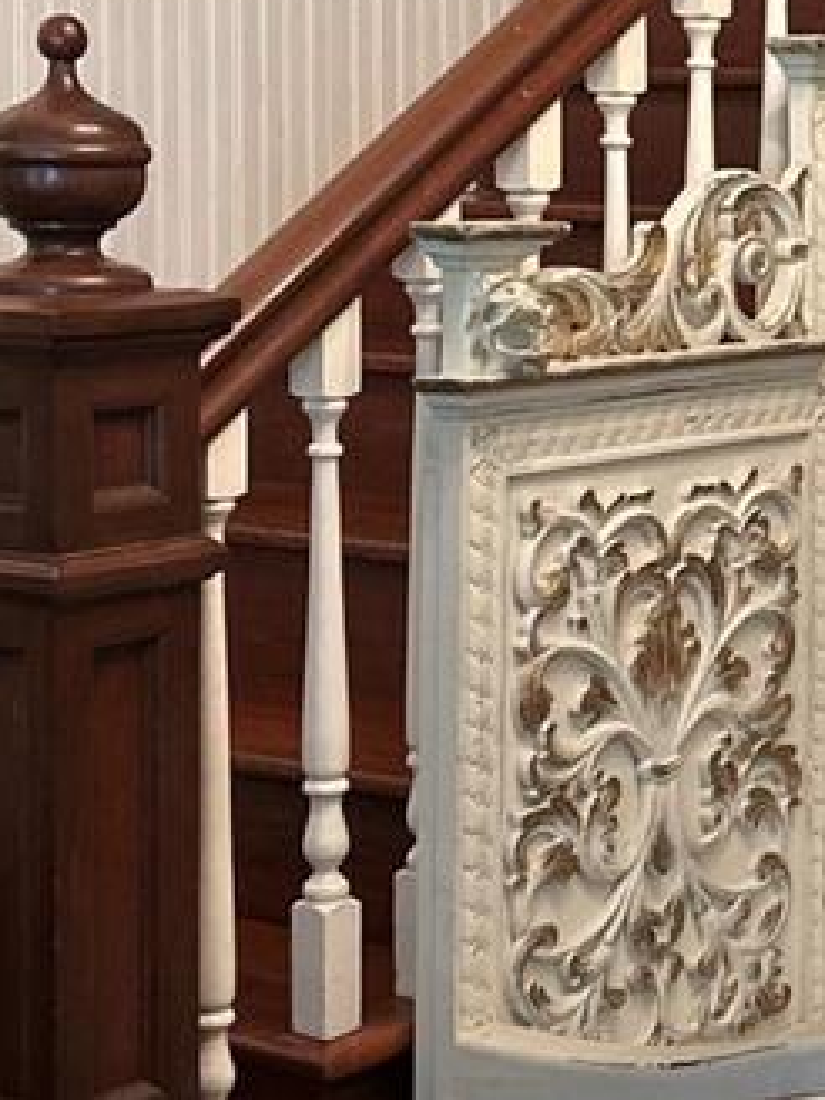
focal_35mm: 95
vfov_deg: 20.5
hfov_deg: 14.9
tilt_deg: -1.0
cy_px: 245
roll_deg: -1.0
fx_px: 3019
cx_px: 1066
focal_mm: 5.7
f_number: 1.5
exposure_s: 1/60
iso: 200
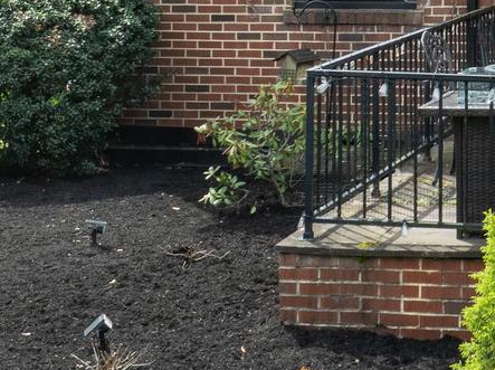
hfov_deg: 16.7
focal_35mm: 111
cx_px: 661
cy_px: -137
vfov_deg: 12.8
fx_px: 1585
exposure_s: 1/200
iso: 100
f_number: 7.1
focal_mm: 12.29
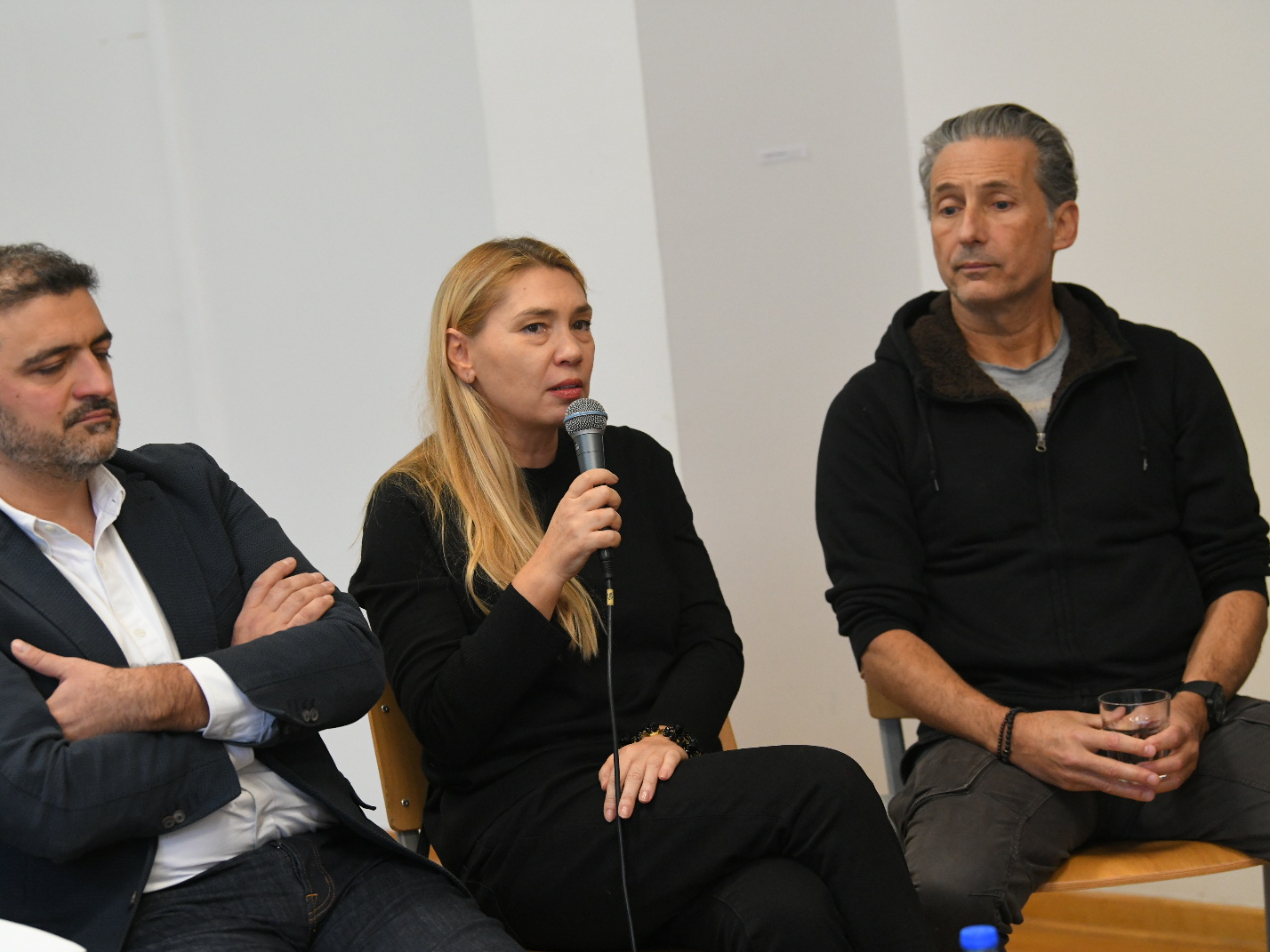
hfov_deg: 16.4
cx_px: 565
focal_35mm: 120
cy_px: 476
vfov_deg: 12.3
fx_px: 4403
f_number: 4
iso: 3200
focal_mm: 110
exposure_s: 1/200
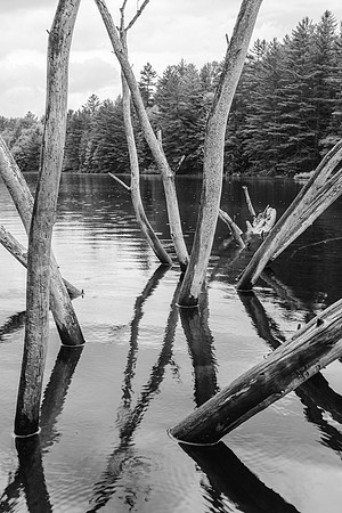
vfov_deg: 53.1
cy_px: 256
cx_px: 171
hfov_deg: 36.9
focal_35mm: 36
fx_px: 513
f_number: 10
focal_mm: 24
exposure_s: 1/40
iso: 100
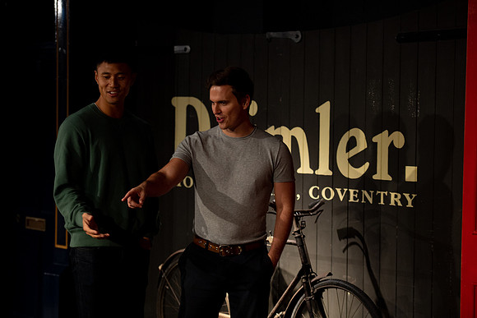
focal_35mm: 98
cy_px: 159
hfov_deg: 20.8
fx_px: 1299
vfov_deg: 14.0
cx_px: 238
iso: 1600
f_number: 2.8
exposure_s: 1/125
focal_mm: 98
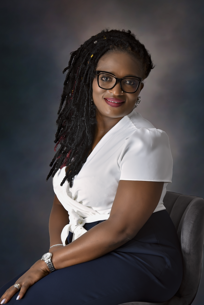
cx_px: 102
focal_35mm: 145
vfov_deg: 14.1
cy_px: 152
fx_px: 1231
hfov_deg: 9.5
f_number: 8
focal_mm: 145
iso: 100
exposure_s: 1/200
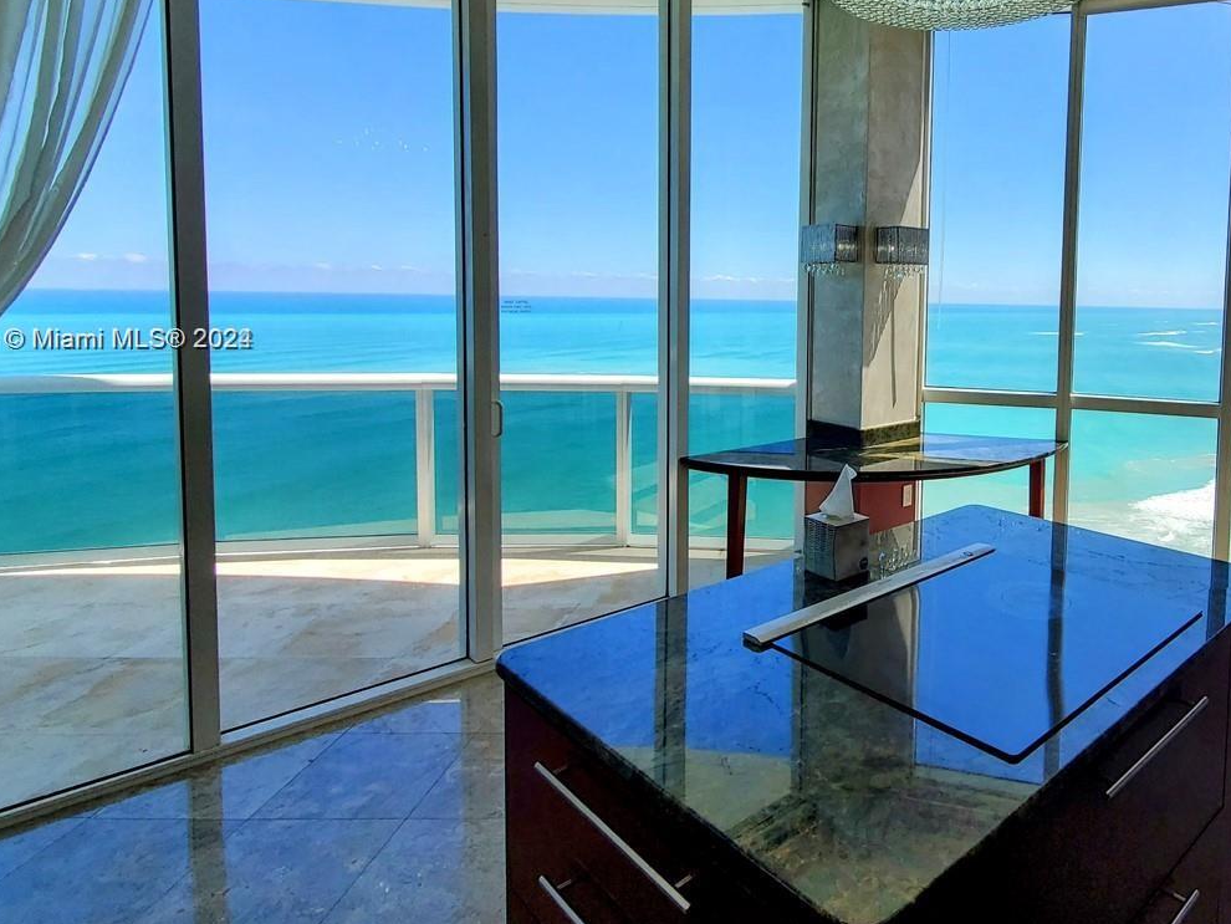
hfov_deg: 75.7
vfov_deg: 62.5
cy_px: 341
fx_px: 747
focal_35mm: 21
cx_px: 849
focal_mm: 1.8
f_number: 2.2
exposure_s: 1/455
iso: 50
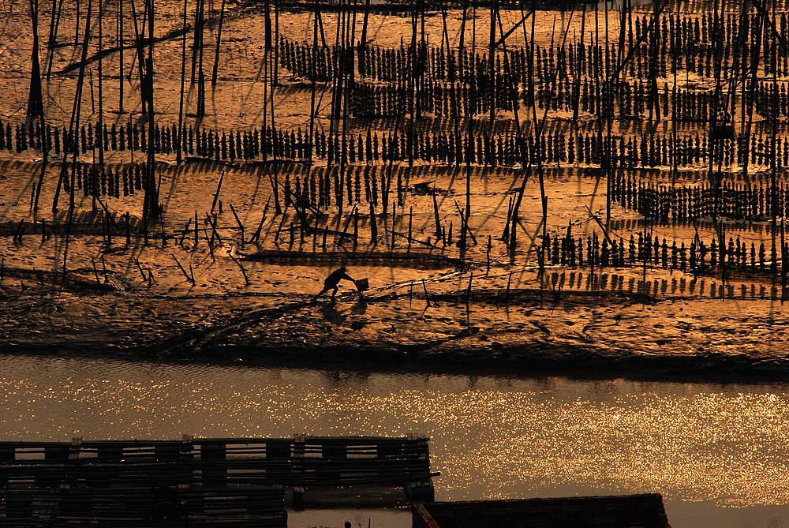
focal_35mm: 300
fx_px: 6582
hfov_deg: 6.9
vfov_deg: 4.6
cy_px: 264
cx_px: 394
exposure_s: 1/400
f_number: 18
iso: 200
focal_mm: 200
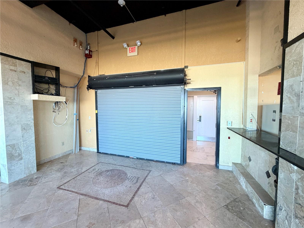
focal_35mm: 14
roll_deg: +0.6
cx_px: 152
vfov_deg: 85.7
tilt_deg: -2.9
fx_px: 123
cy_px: 114
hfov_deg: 102.1
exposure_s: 1/120
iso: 250
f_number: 2.2
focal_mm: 2.22
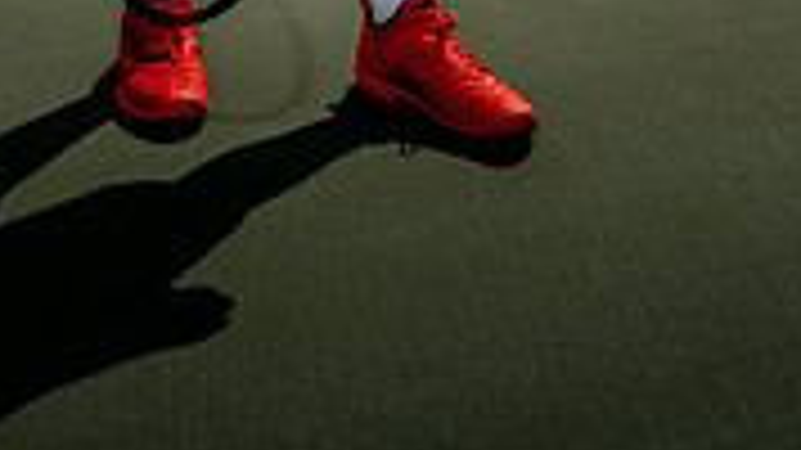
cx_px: 198
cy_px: -518
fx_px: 1635
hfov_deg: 27.2
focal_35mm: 77
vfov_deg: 13.1
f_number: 10
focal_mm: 29
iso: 100
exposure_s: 1/250
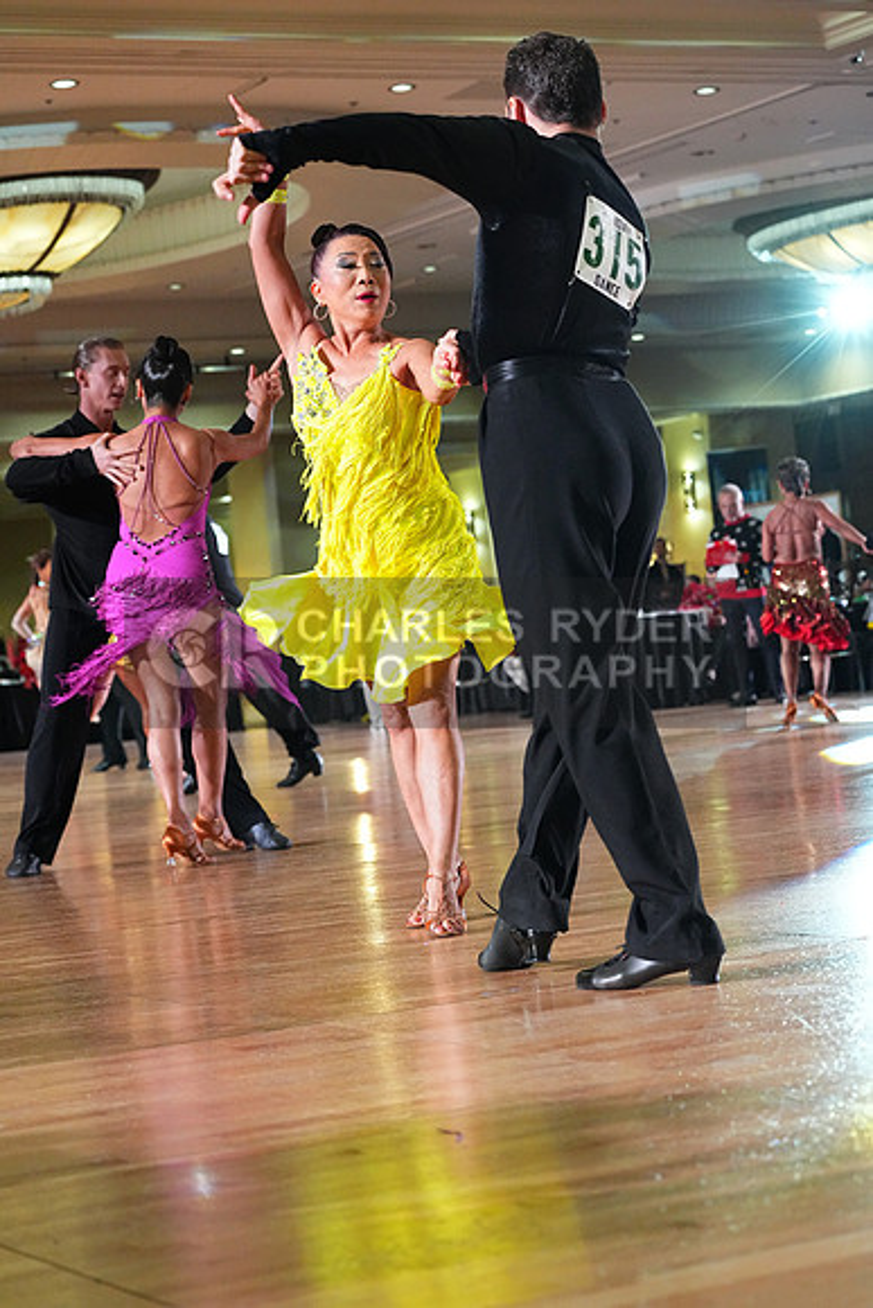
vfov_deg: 25.4
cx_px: 436
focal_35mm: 80
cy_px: 654
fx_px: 2908
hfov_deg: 17.1
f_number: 5
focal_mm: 80
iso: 8000
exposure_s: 1/400
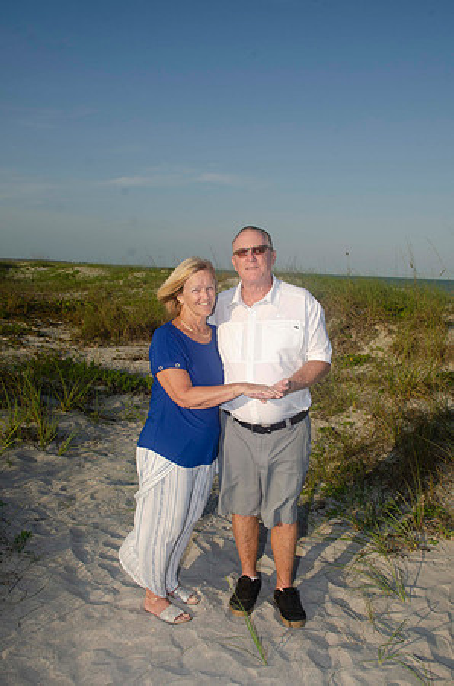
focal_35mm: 33
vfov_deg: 57.3
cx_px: 227
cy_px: 343
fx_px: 627
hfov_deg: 39.8
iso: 100
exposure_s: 1/250
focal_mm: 22
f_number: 10
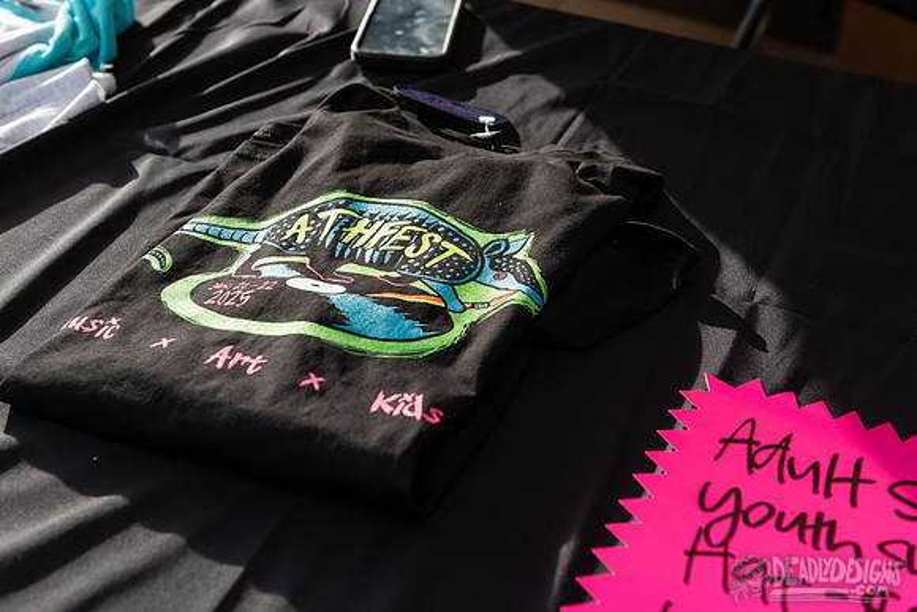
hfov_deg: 40.1
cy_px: 253
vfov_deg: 27.3
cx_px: 458
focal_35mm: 49
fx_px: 1256
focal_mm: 42
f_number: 4.5
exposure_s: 1/320
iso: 250
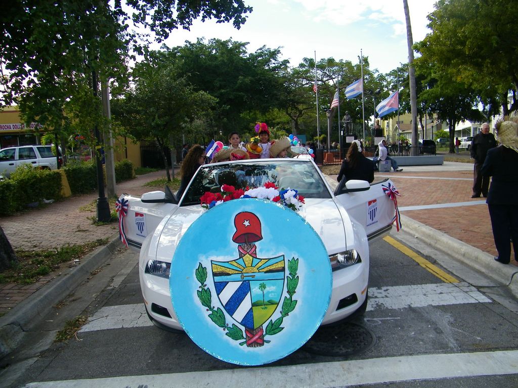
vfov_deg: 49.7
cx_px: 259
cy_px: 194
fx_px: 419
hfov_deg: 63.4
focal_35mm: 28
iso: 80
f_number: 7
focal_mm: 5
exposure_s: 1/125
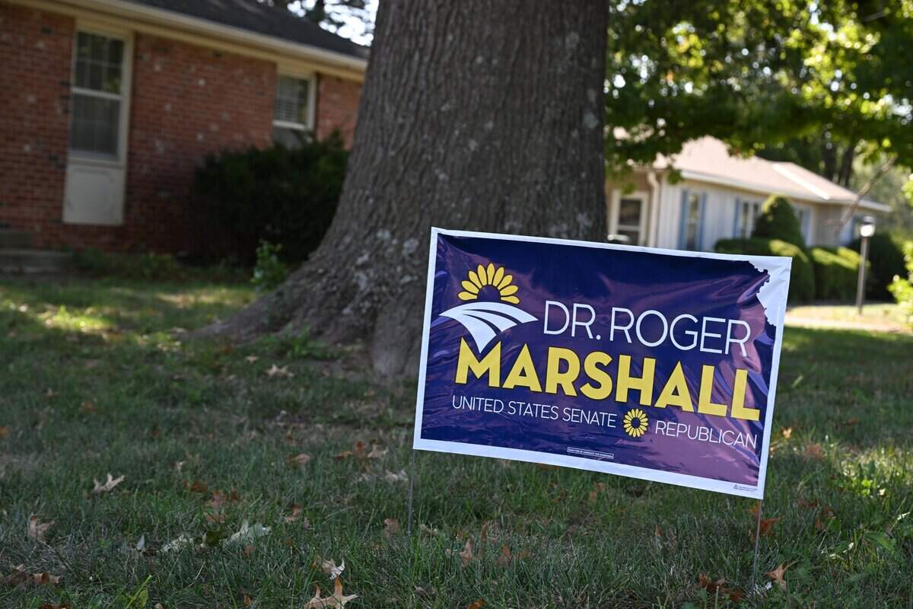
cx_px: 456
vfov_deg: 23.0
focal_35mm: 59
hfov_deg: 33.9
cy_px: 304
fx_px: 1496
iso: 125
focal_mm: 59
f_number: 5
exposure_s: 1/125
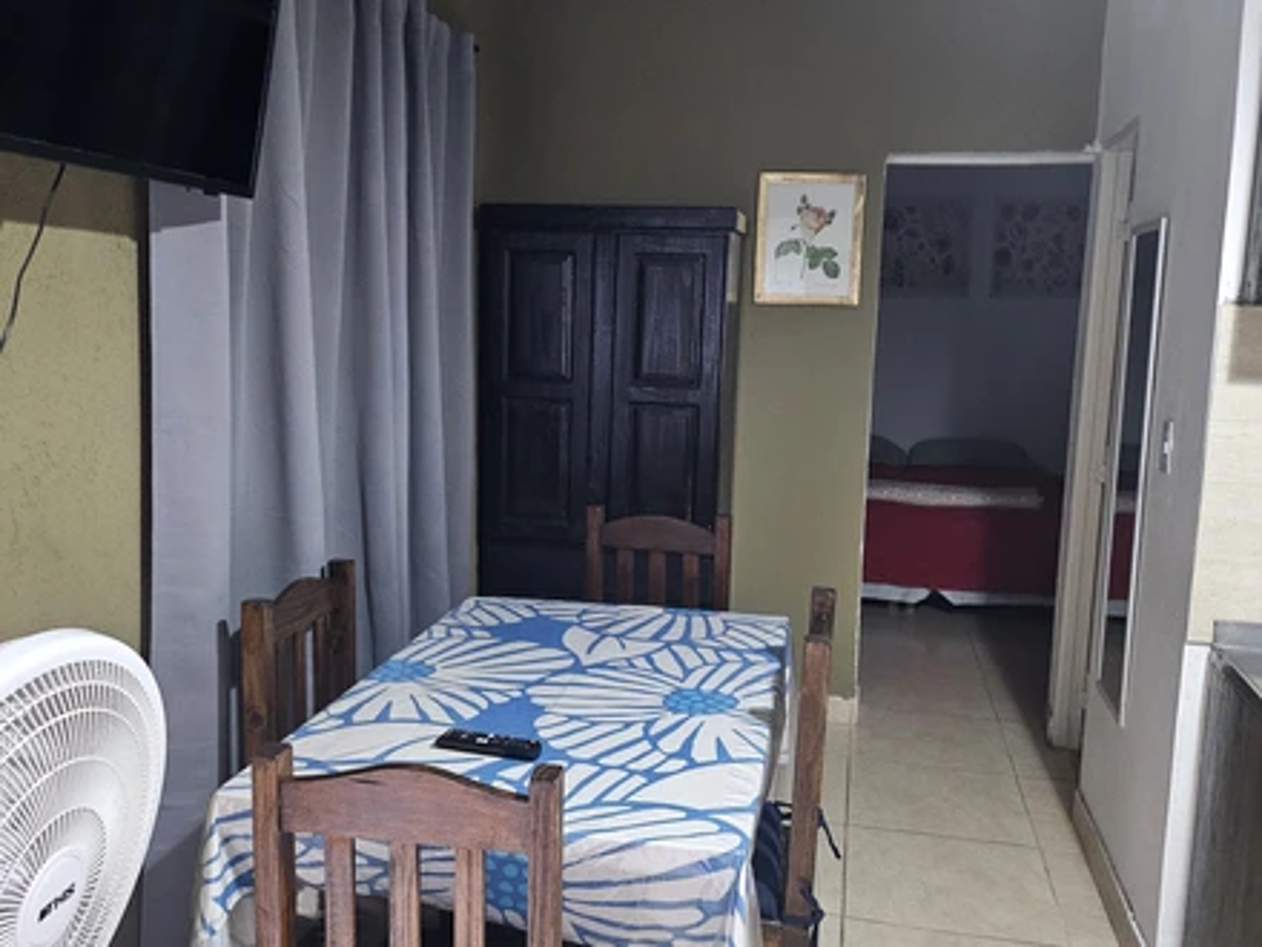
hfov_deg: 71.6
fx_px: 875
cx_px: 631
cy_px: 474
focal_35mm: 24
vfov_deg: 56.8
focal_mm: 5
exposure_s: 1/25
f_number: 1.8
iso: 800
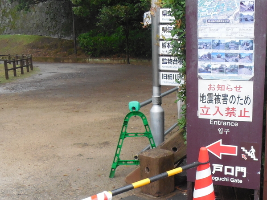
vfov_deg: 27.2
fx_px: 409
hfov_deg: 35.5
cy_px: 143
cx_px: 194
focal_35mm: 53
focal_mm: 5.6
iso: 400
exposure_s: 1/250
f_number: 3.6
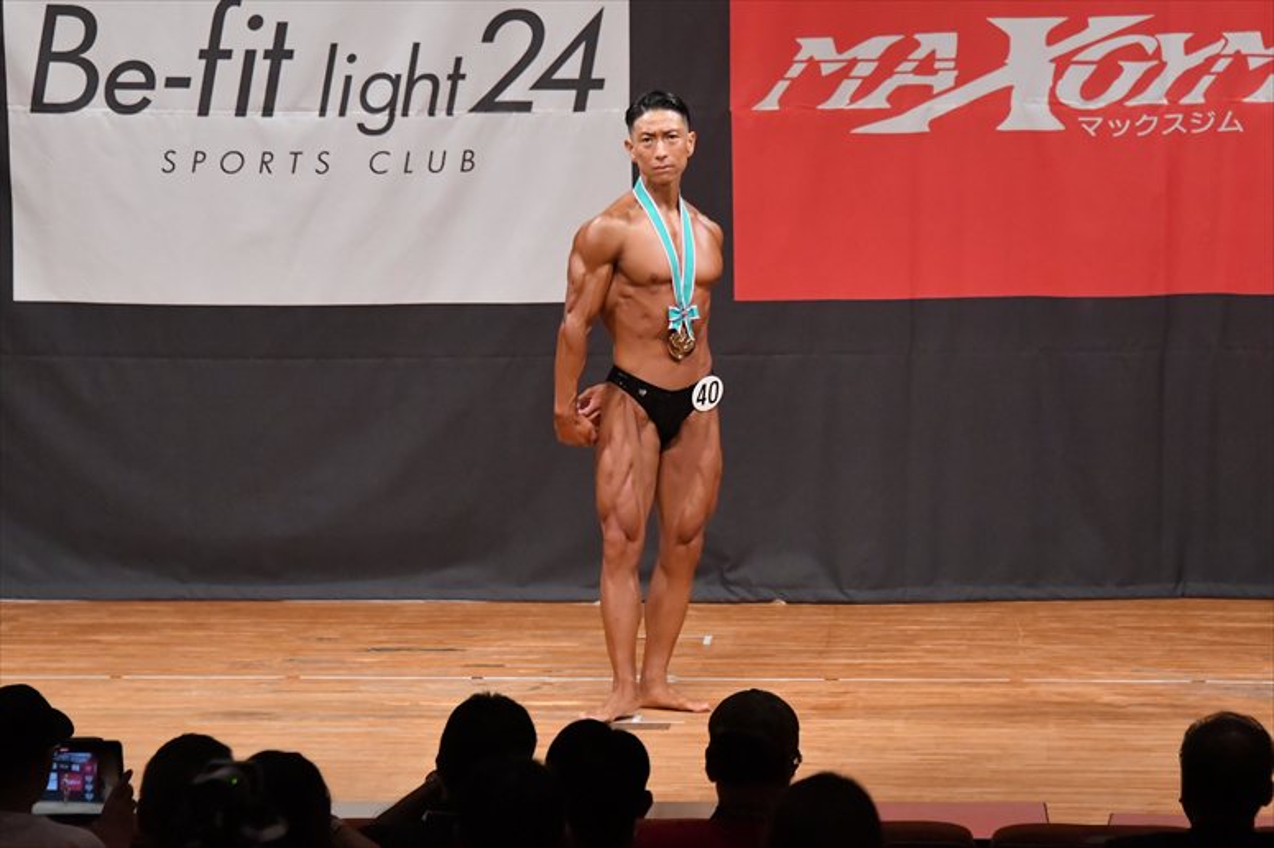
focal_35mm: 225
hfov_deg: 9.2
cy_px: 424
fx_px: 7959
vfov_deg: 6.1
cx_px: 637
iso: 7200
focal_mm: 150
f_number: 5.6
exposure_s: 1/400
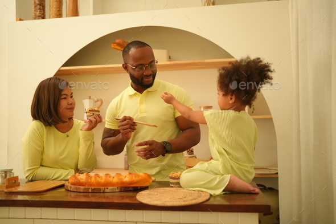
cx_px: 168
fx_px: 327
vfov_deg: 37.8
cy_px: 112
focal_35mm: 35
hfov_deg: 54.4
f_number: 2
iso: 160
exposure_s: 1/160
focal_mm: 35
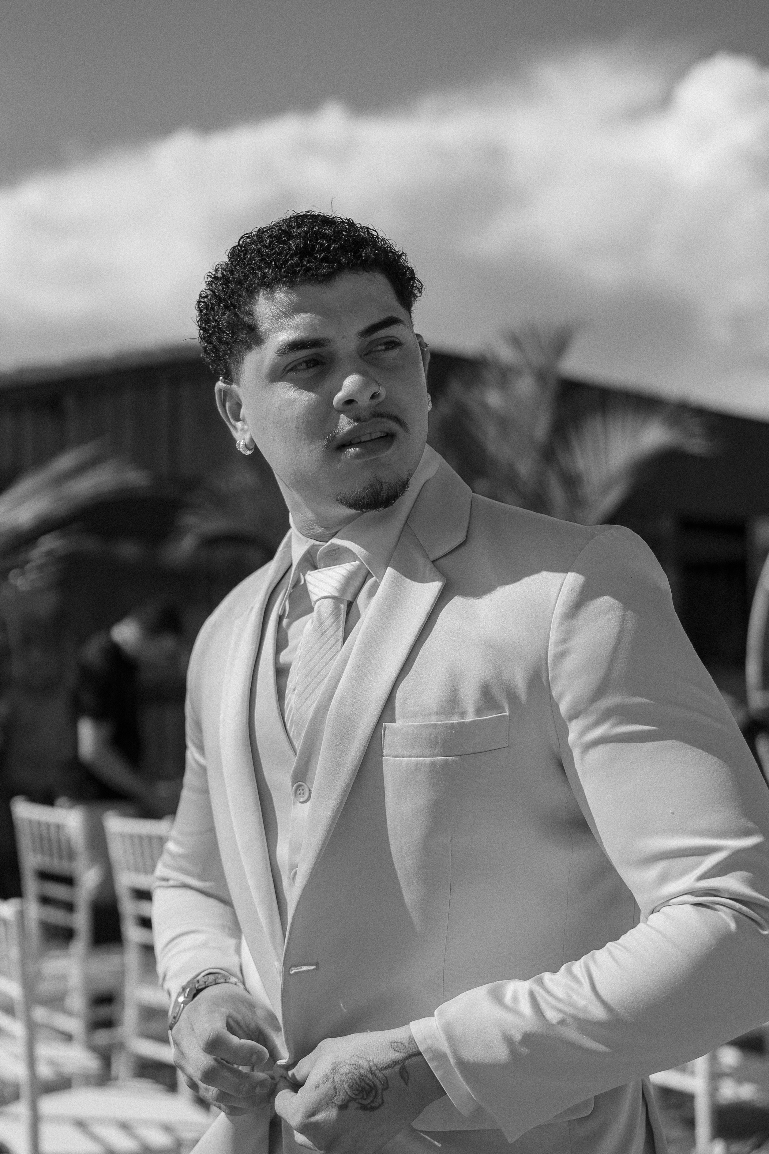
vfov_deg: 37.5
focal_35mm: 53
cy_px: 579
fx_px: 1698
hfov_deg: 25.5
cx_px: 390
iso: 50
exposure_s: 1/3200
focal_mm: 35
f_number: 2
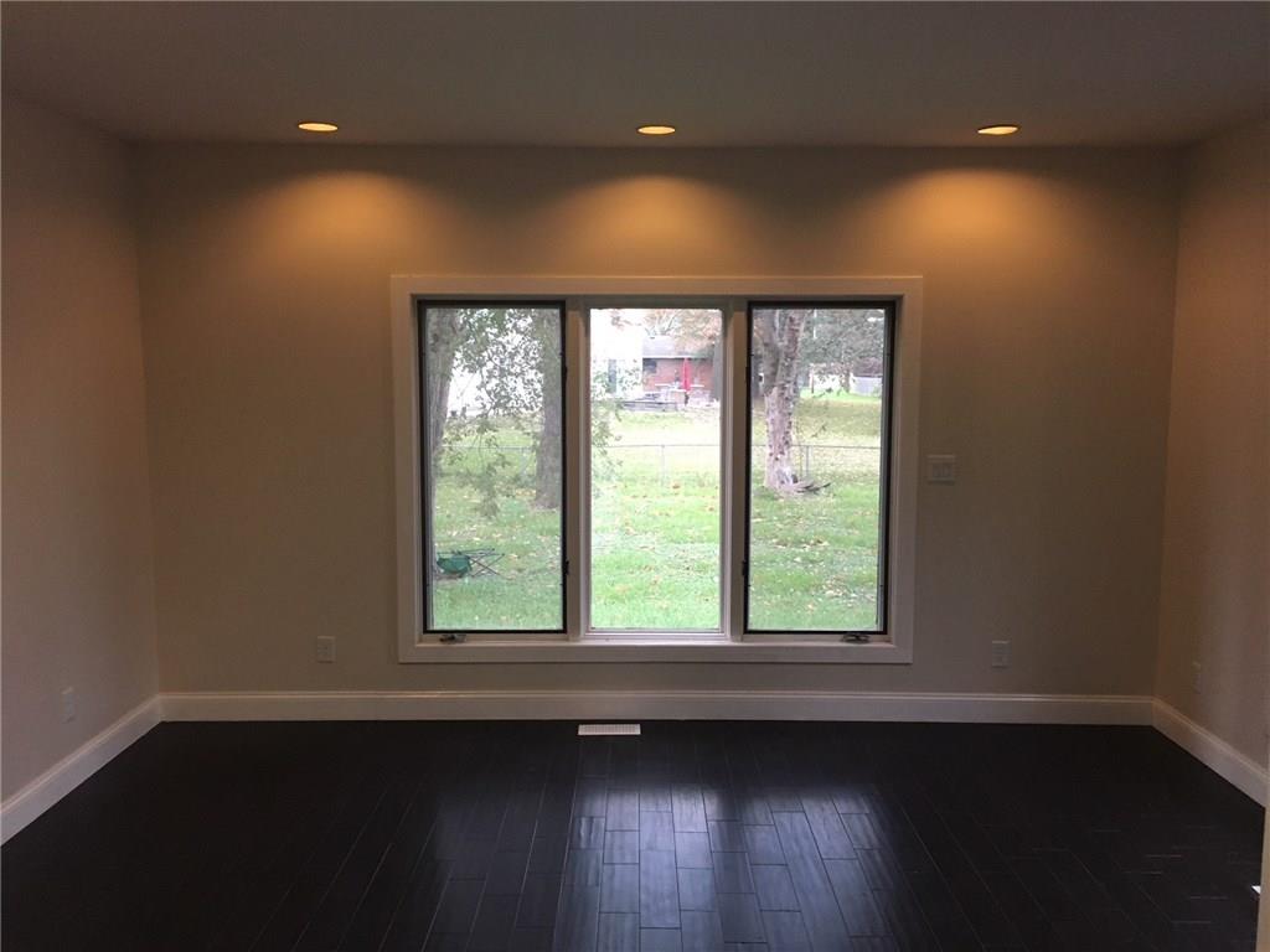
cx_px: 635
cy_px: 476
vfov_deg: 48.2
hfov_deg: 61.7
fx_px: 1064
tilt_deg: -6.0
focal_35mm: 29
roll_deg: +0.1
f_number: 2.2
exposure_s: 1/30
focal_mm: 4.15
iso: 125
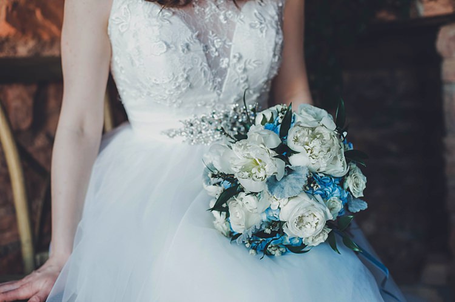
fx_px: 632
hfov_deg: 39.6
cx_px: 228
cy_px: 151
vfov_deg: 27.0
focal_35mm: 50
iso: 800
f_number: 2.8
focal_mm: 50
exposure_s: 1/250
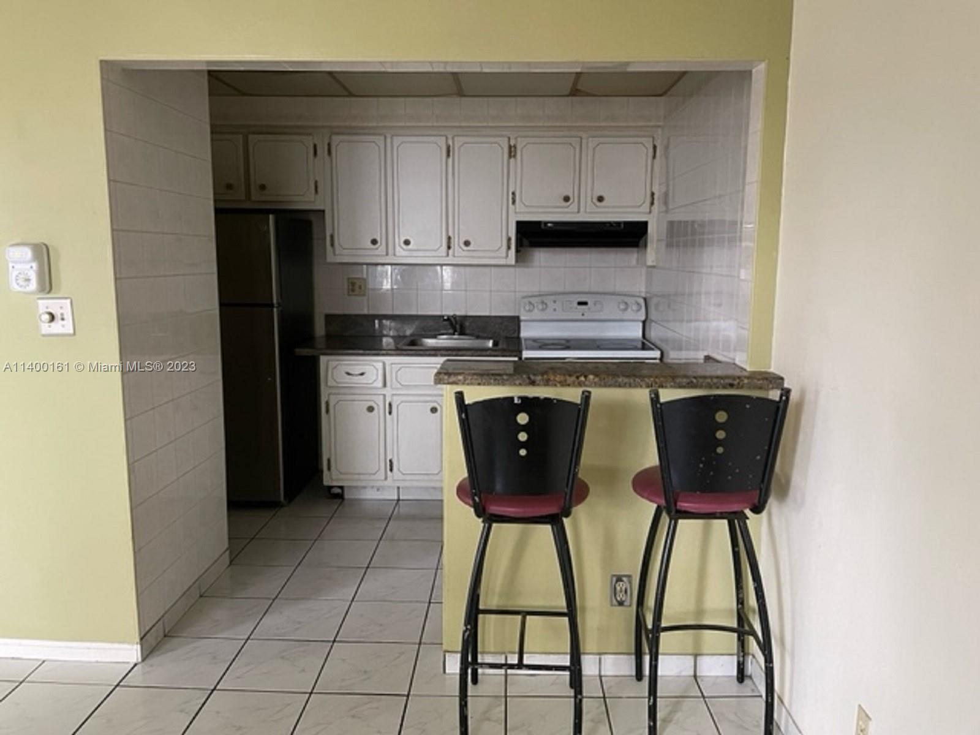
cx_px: 490
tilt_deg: -8.4
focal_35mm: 26
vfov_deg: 53.1
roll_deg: +0.1
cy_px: 368
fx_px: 736
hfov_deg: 67.3
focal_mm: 4.2
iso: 500
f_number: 1.6
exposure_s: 1/52
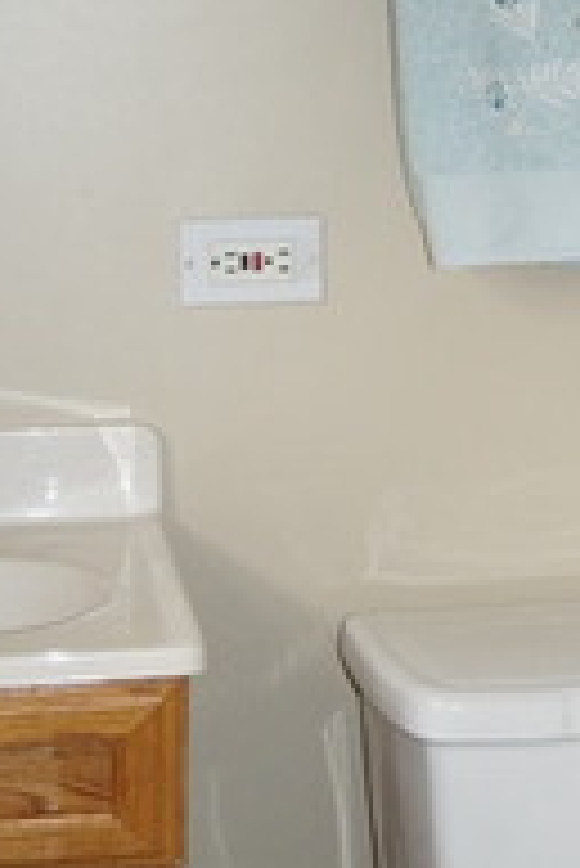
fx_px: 2340
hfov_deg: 13.9
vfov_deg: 20.6
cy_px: 99
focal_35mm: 97
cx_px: 562
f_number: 4.5
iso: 800
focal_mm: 26
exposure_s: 1/160
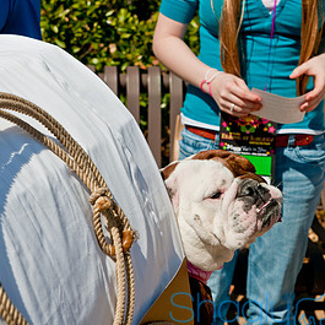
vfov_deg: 16.1
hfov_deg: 16.1
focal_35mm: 108
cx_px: 180
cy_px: 93
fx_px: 1147
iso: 400
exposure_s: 1/3200
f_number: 5.6
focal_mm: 50
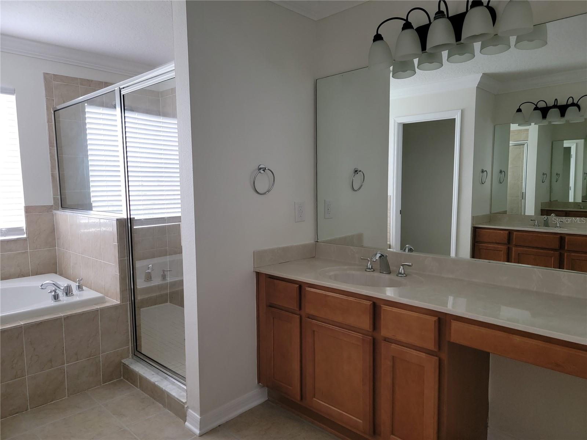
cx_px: 294
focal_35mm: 24
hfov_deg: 71.6
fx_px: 407
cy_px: 220
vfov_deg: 56.8
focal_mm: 6.7
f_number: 1.8
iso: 400
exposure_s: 1/40
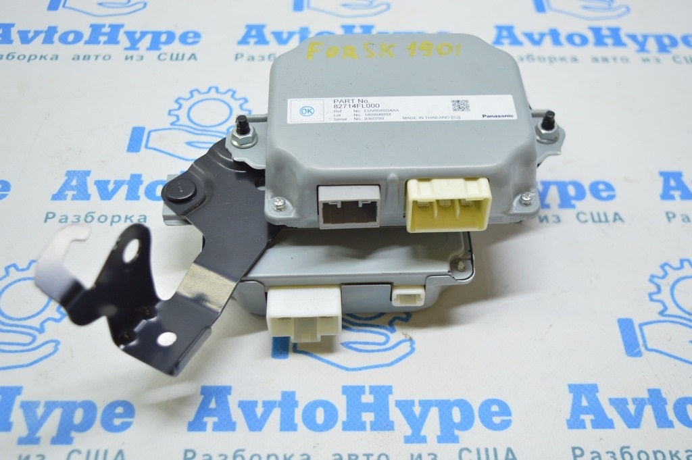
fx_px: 864
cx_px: 346
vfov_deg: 29.8
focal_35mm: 45
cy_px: 230
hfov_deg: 43.6
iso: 400
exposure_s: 1/40
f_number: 4.2
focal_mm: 30
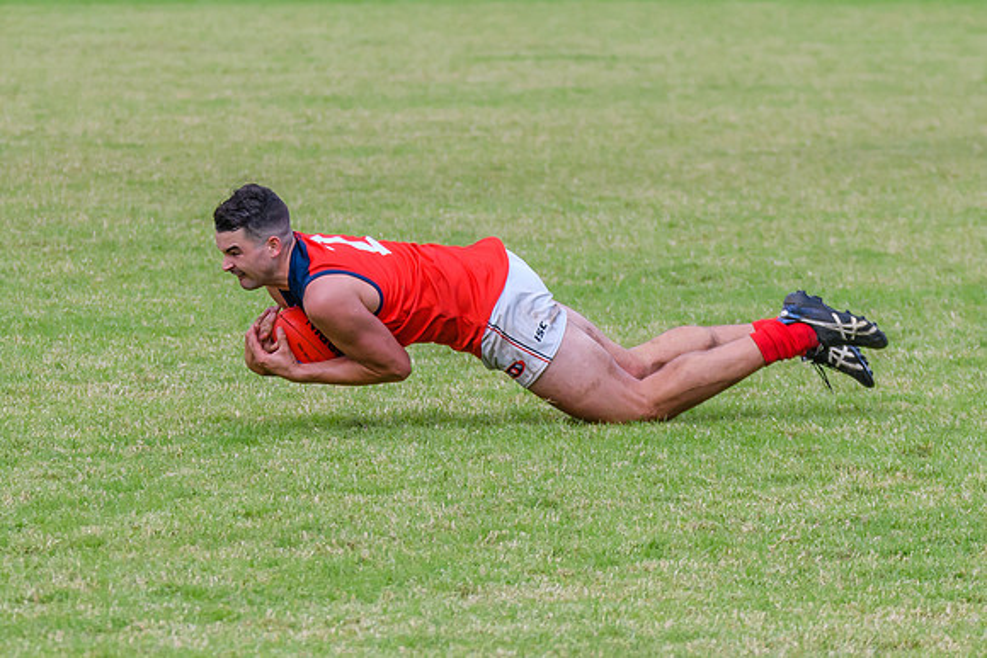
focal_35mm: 514
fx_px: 14090
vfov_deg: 2.7
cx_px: 460
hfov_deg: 4.0
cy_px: 253
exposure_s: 1/2000
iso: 1100
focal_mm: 190
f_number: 5
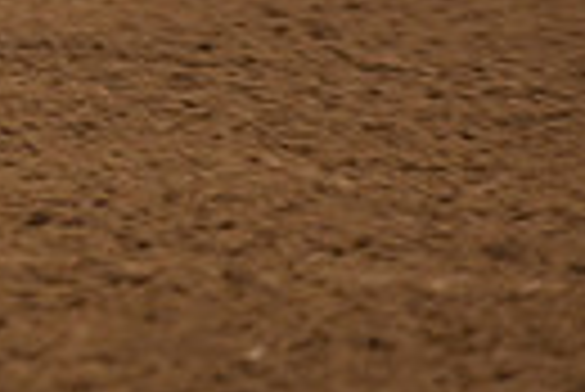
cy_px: -412
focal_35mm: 893
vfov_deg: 1.5
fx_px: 14527
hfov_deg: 2.3
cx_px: -603
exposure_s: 1/250
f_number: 3.5
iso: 2500
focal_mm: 200
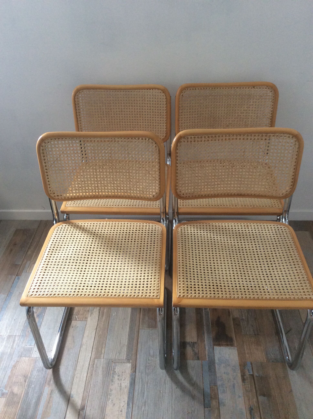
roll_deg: +2.0
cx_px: 156
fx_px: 387
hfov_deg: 44.1
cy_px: 210
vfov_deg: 56.9
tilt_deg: -36.8
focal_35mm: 32
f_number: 2.4
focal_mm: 3.3
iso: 80
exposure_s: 1/25
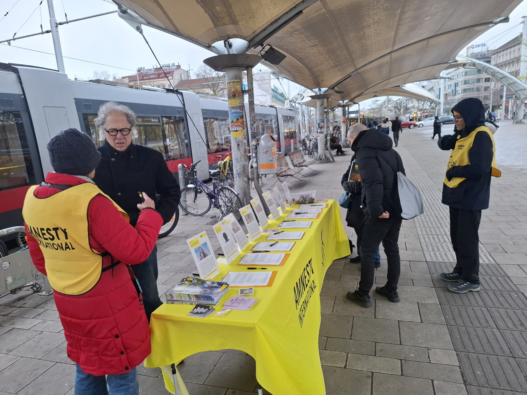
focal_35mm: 23
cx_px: 264
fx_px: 350
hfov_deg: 73.9
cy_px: 198
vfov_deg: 58.9
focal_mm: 5.54
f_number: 1.8
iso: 80
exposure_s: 1/100
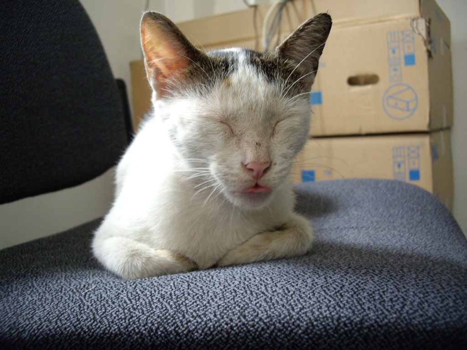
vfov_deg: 37.7
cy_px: 175
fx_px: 513
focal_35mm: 38
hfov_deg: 49.0
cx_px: 234
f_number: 2.8
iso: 400
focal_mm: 7.9
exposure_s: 1/25
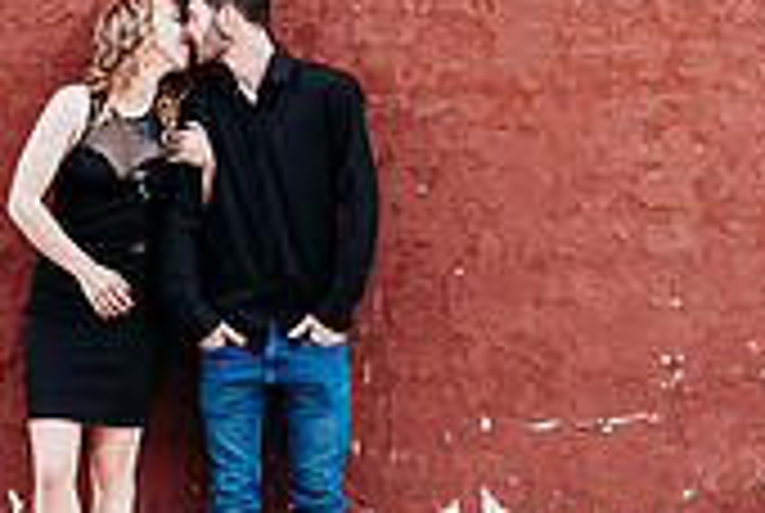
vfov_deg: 15.3
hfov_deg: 23.3
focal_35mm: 87
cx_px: 285
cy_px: -85
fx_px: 1852
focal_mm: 24
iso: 250
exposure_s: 1/640
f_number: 2.8
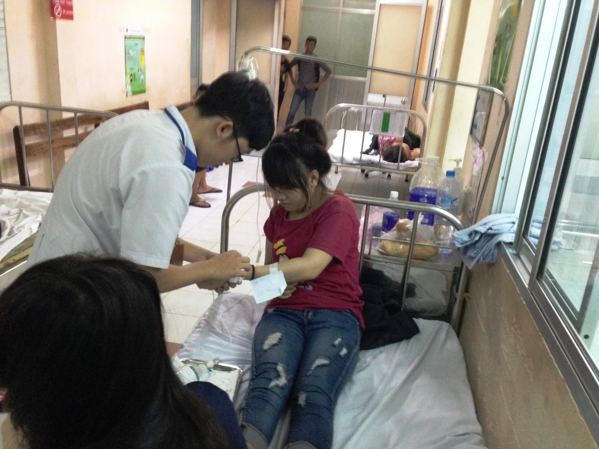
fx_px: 571
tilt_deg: -18.2
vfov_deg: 42.9
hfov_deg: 55.4
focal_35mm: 33
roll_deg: -4.6
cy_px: 224
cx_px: 300
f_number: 2.4
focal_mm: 4.12
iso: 320
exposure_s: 1/15
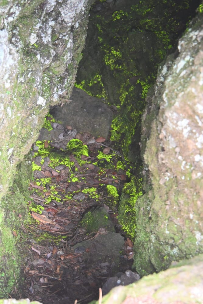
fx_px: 634
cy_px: 152
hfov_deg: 18.2
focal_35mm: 75
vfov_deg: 27.0
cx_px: 102
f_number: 6.3
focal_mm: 50
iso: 4000
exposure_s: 1/60
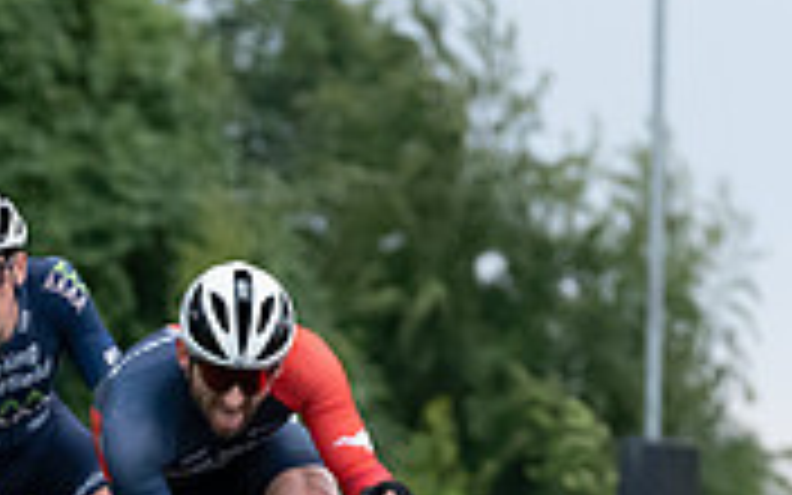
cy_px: 684
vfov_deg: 1.7
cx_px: 154
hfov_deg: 2.8
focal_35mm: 757
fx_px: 16340
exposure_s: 1/640
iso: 8000
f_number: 5
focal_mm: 195
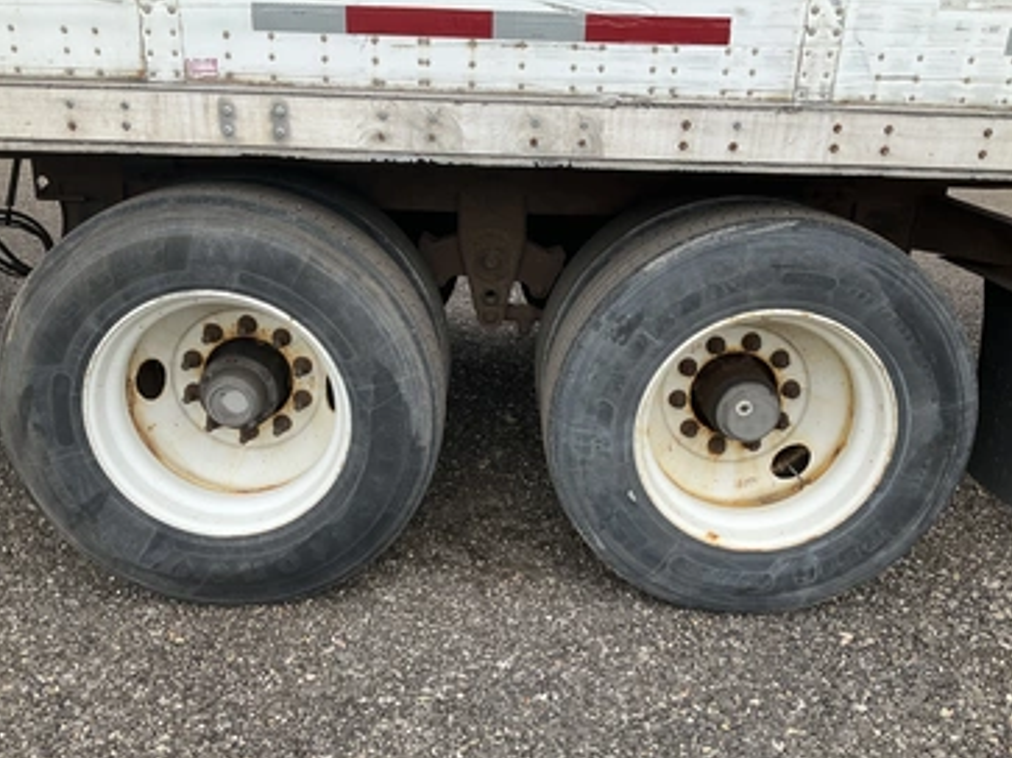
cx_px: 502
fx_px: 935
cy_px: 379
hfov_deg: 56.8
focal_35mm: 32
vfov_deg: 44.1
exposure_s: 1/613
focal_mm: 3
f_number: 1.8
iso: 25
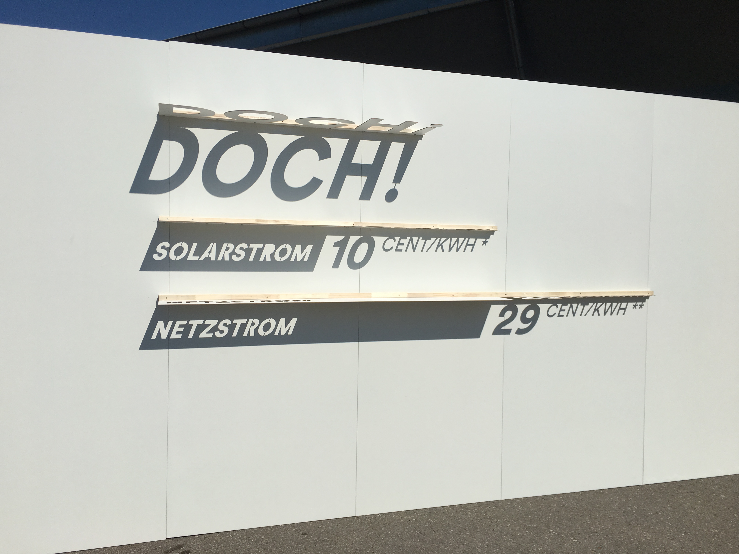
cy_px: 277
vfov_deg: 48.2
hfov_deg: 61.7
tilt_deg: -1.6
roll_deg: -1.9
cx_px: 370
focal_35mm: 29
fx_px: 619
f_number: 2.2
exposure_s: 1/6410
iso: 25
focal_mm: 4.15
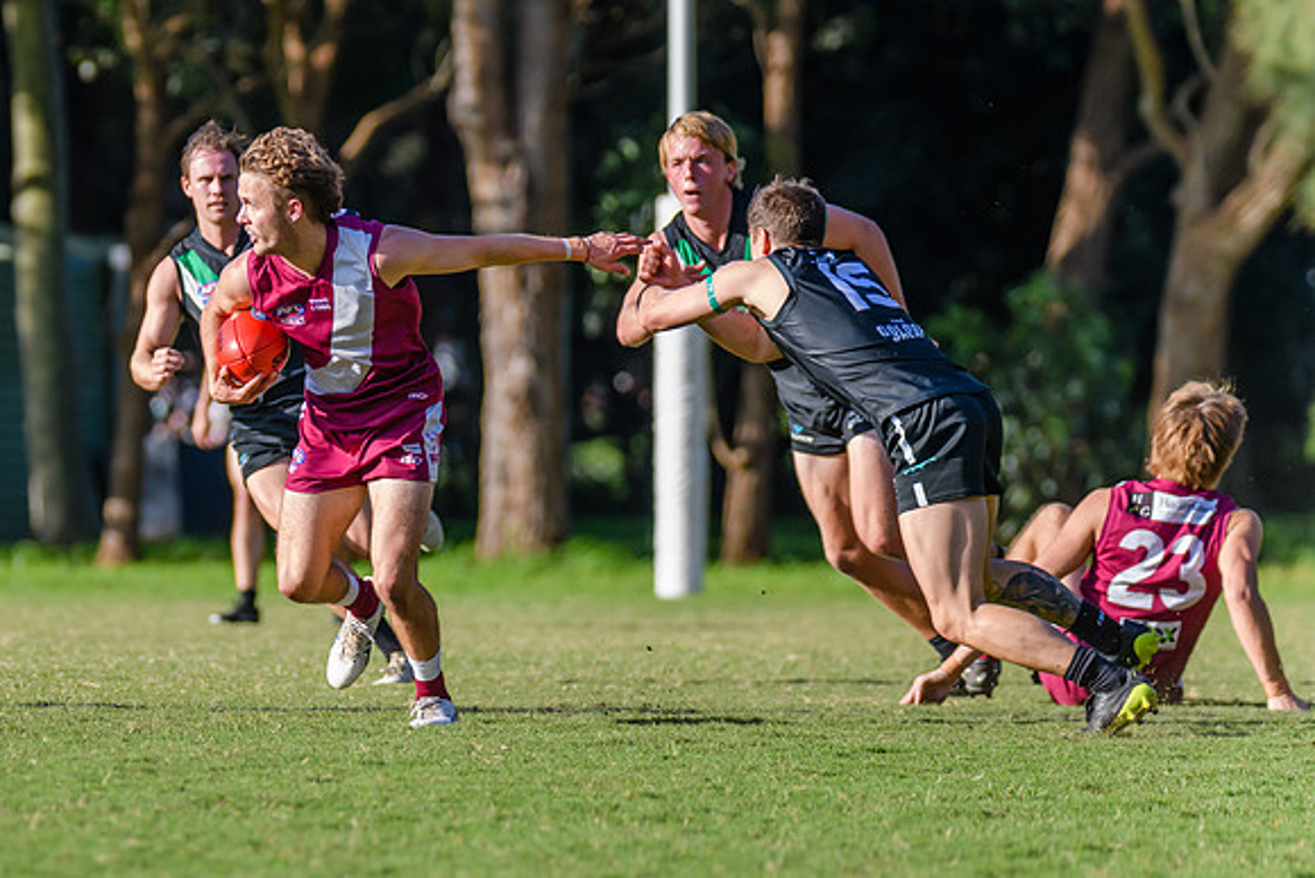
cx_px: 222
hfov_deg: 4.9
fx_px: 15287
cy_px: 396
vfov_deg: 3.3
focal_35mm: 418
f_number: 4.5
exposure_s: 1/2500
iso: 800
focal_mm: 250
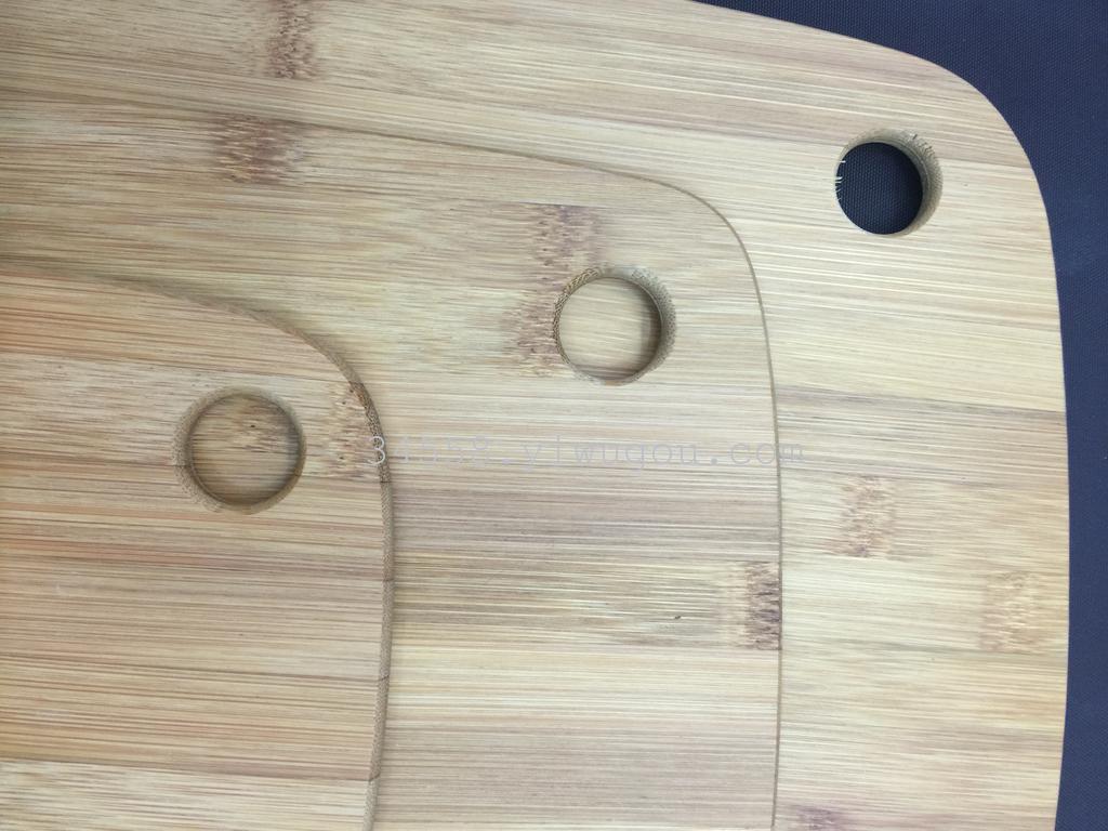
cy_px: 416
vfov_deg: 48.2
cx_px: 554
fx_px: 928
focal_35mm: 29
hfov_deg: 61.7
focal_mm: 4.15
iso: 40
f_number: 2.2
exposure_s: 1/17
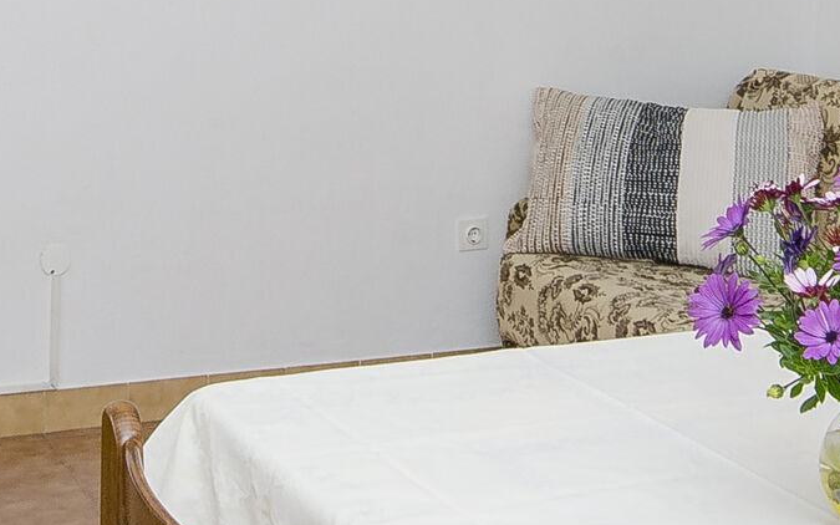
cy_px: -99
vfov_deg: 16.5
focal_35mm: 76
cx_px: 390
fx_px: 1740
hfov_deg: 27.1
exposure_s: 1/200
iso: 320
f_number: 8
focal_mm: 12
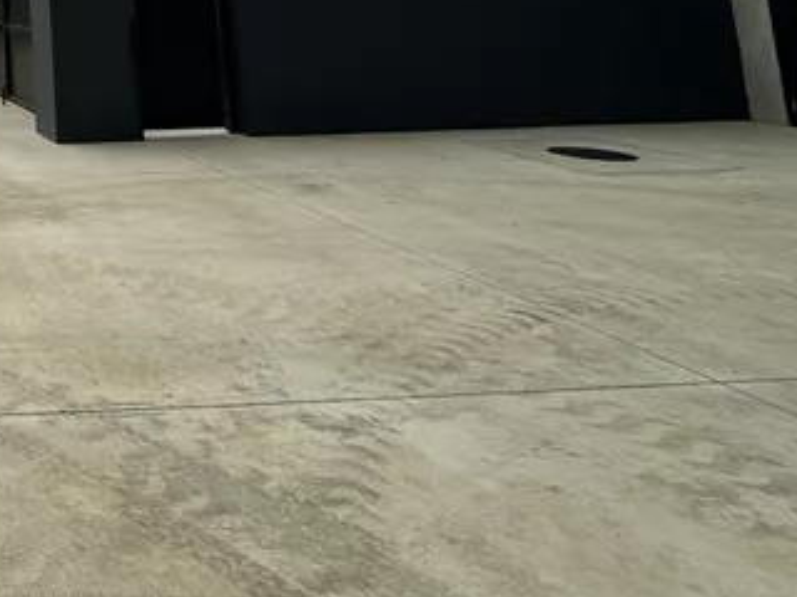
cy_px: -122
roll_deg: +0.4
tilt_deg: +6.7
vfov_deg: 33.2
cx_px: -197
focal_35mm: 35
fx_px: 806
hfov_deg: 37.2
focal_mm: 2.22
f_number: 2.2
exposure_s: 1/2564
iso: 50
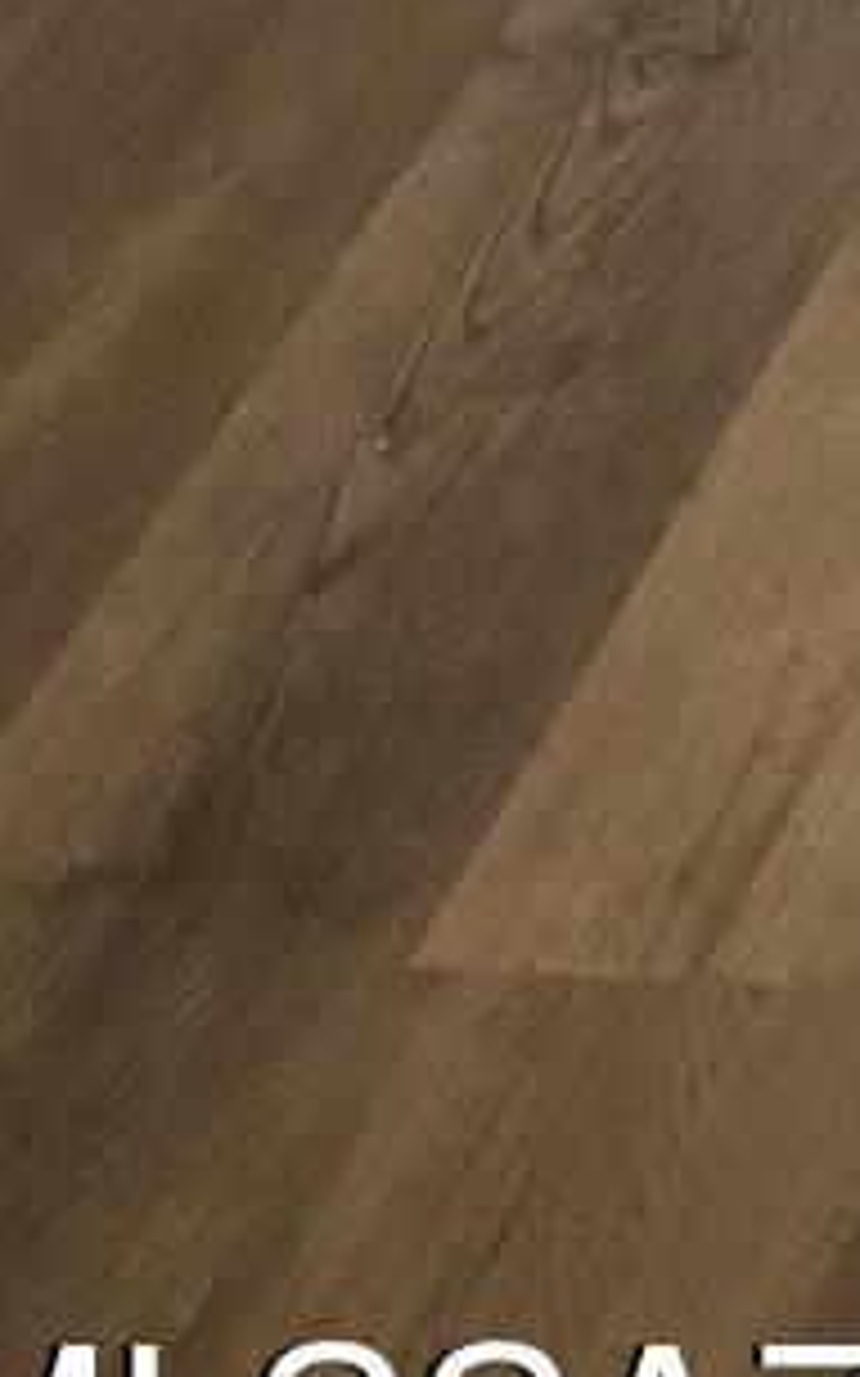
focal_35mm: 180
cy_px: -2646
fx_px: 6756
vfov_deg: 9.4
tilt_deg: -10.6
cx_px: 2436
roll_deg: +2.8
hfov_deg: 6.7
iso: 125
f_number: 1.6
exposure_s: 1/120
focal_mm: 5.96
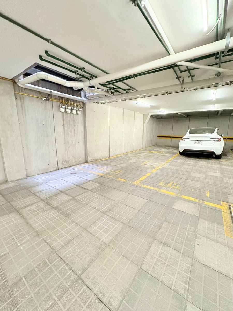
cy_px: 156
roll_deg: +1.5
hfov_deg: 85.7
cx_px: 116
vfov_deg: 102.1
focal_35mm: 14
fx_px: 126
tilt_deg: -12.1
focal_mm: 2.22
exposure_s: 1/60
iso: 800
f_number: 2.2
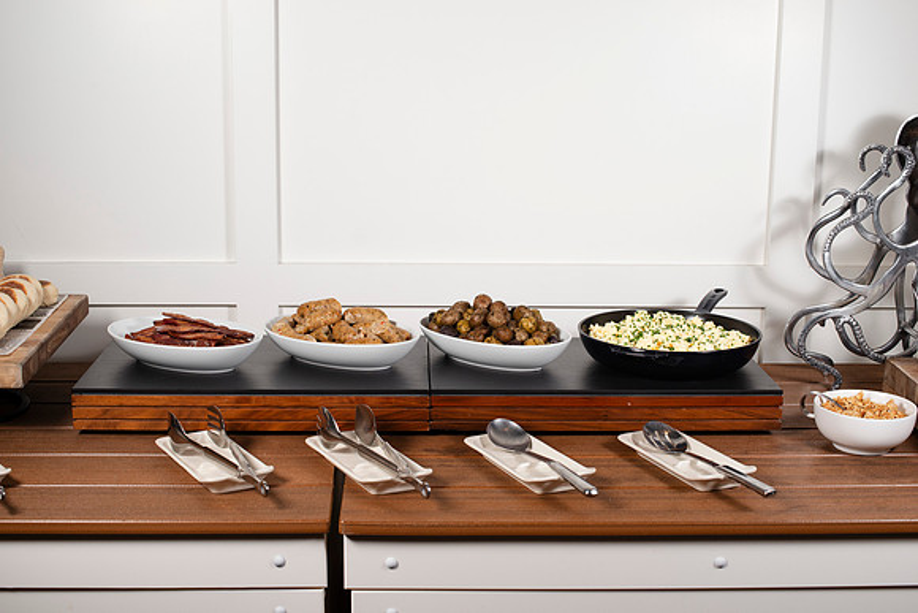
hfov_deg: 39.6
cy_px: 306
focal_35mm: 50
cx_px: 459
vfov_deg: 27.0
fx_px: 1275
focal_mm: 50
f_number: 8
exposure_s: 1/100
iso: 250
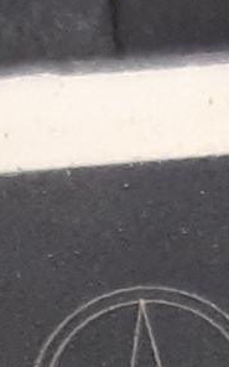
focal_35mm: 191
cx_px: -245
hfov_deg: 6.6
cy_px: 915
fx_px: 1907
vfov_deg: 9.6
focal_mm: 3.93
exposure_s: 1/50
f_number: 1.7
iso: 200
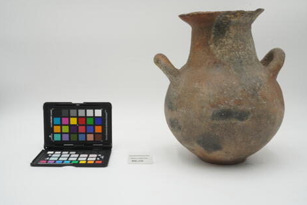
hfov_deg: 50.1
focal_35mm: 39
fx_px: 329
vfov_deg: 34.7
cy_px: 102
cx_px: 151
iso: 100
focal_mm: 25
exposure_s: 1/10
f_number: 16
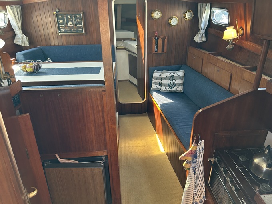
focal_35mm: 26
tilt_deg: -24.8
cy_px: 102
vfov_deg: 53.1
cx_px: 136
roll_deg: +1.2
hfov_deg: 67.3
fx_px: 204
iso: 125
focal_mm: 5.7
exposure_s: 1/103
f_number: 1.5
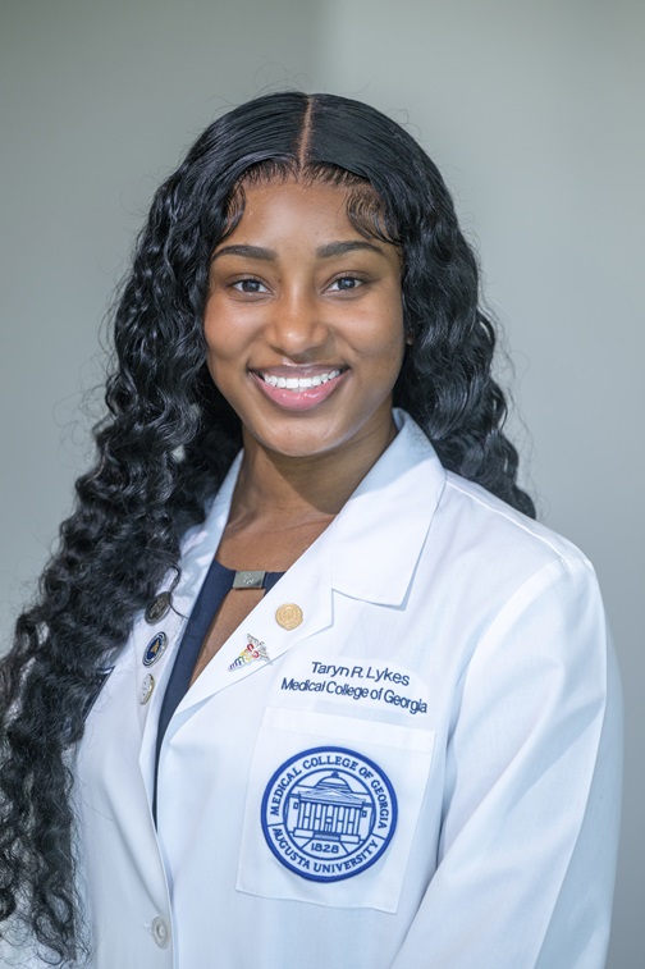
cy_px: 484
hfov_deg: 7.2
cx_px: 322
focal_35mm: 190
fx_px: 5111
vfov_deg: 10.8
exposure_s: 1/400
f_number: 3.2
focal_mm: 190
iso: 400
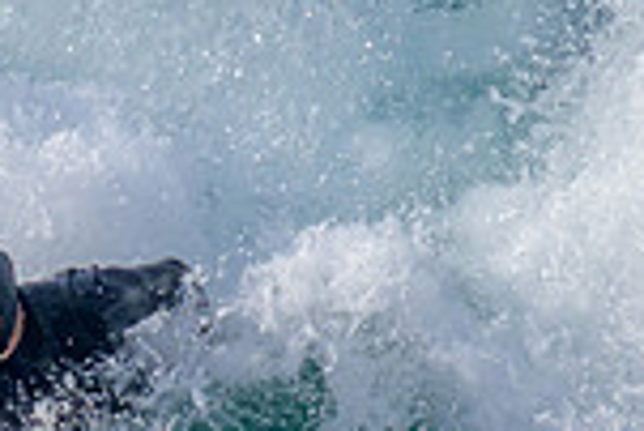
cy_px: 367
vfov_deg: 0.3
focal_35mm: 4210
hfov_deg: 0.5
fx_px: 75383
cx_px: -221
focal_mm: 800
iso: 1100
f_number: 11
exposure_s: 1/2000
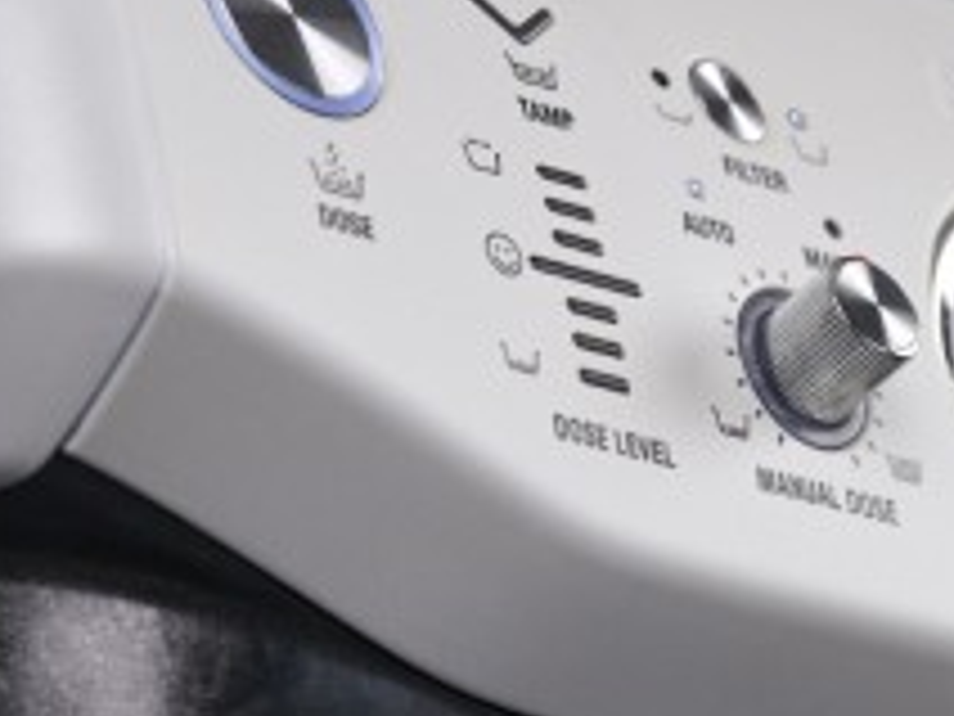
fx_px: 9012
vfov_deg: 4.5
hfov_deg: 6.1
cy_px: 572
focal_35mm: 327
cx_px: 567
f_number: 6.3
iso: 200
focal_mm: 120
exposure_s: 1/250
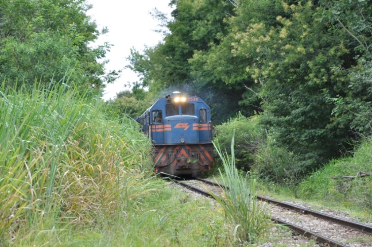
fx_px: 1239
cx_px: 186
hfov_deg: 17.1
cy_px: 124
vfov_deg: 11.4
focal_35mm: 120
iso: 200
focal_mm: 80
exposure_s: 1/200
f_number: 7.1
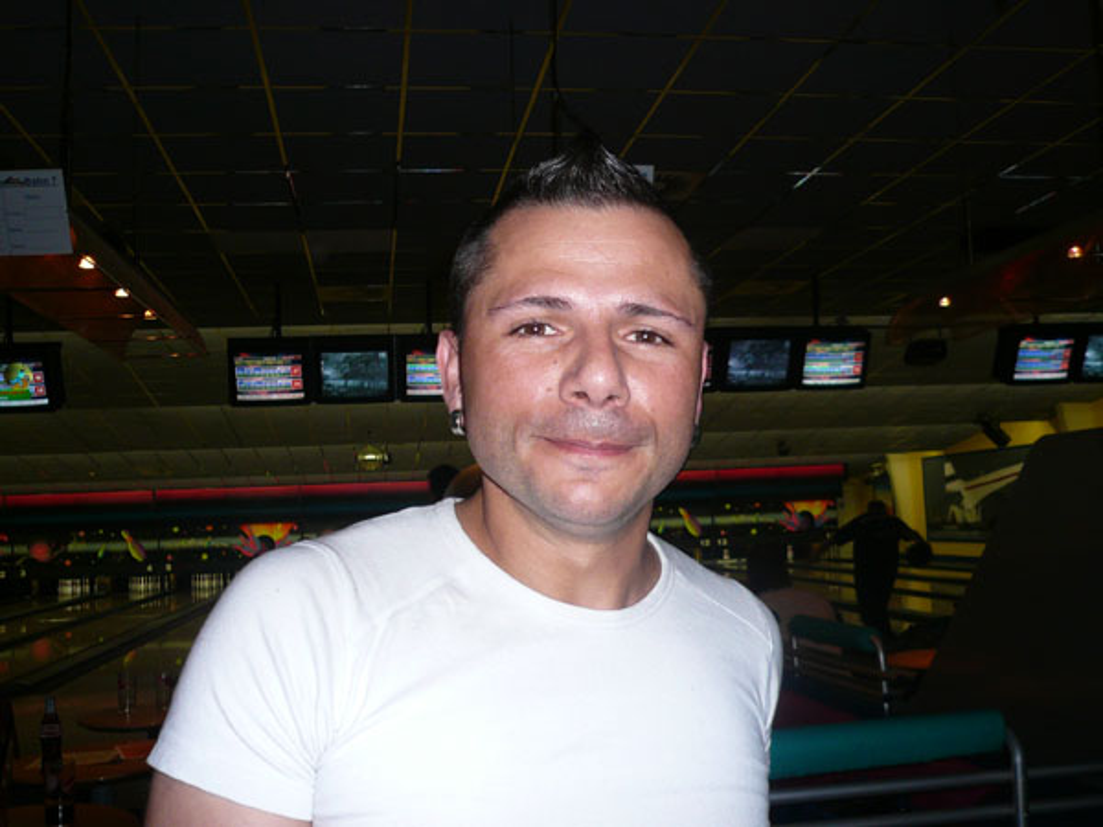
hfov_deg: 52.6
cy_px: 414
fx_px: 1115
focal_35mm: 35
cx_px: 552
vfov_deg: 40.7
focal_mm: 4.7
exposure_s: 1/30
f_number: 2.8
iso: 100
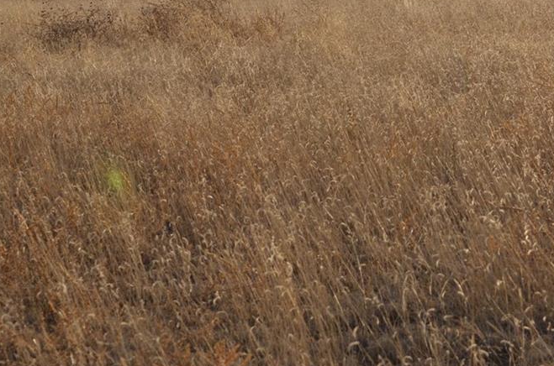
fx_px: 3135
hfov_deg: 10.0
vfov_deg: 6.7
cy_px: -10
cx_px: 614
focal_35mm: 204
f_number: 10
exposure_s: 1/250
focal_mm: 55
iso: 100
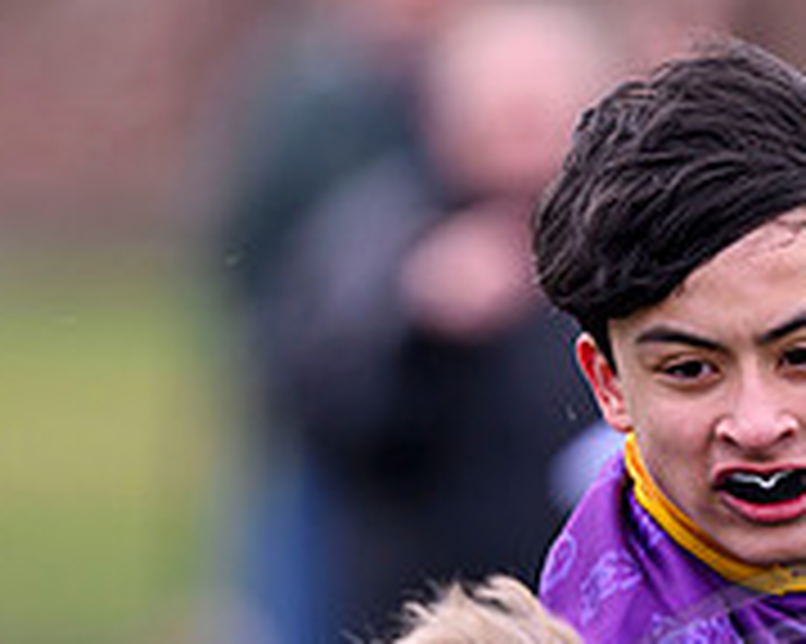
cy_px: 983
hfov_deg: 1.3
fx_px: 34284
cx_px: 643
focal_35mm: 1438
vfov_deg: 1.1
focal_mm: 400
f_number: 3.5
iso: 500
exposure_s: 1/1250
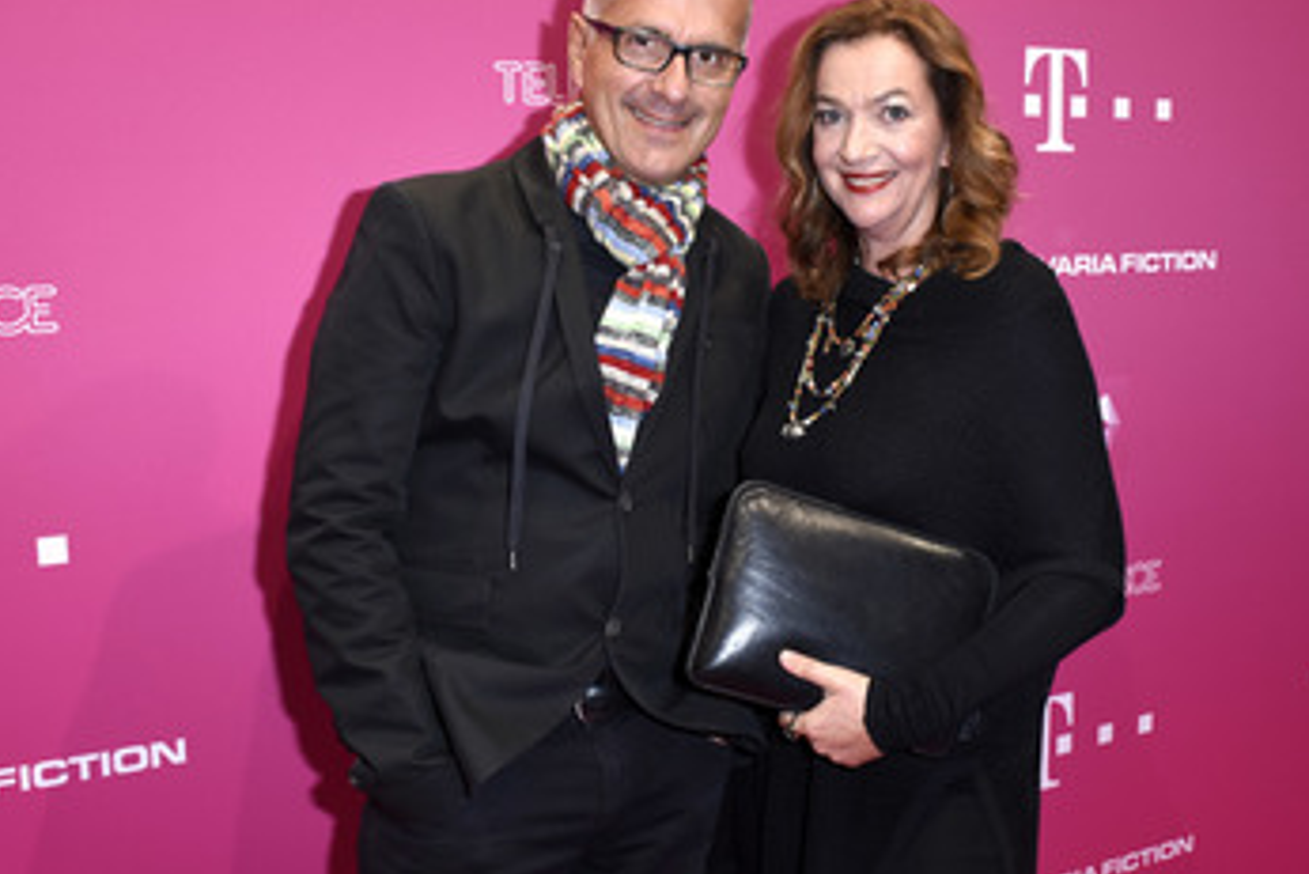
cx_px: 751
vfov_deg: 31.2
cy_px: 443
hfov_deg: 45.3
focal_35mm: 43
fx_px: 1564
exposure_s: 1/160
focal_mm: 22
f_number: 6.3
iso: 500
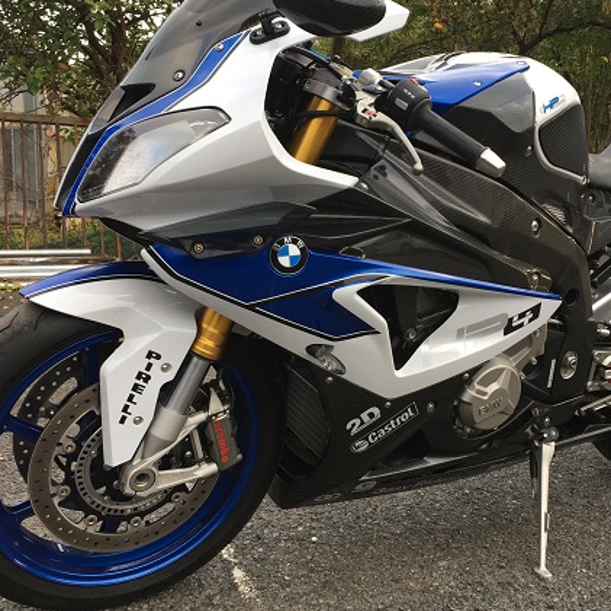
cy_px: 272
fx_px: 859
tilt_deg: -6.2
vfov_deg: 39.1
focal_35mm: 43
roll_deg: -1.7
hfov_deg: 39.0
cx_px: 361
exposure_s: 1/120
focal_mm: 4.15
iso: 40
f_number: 2.2
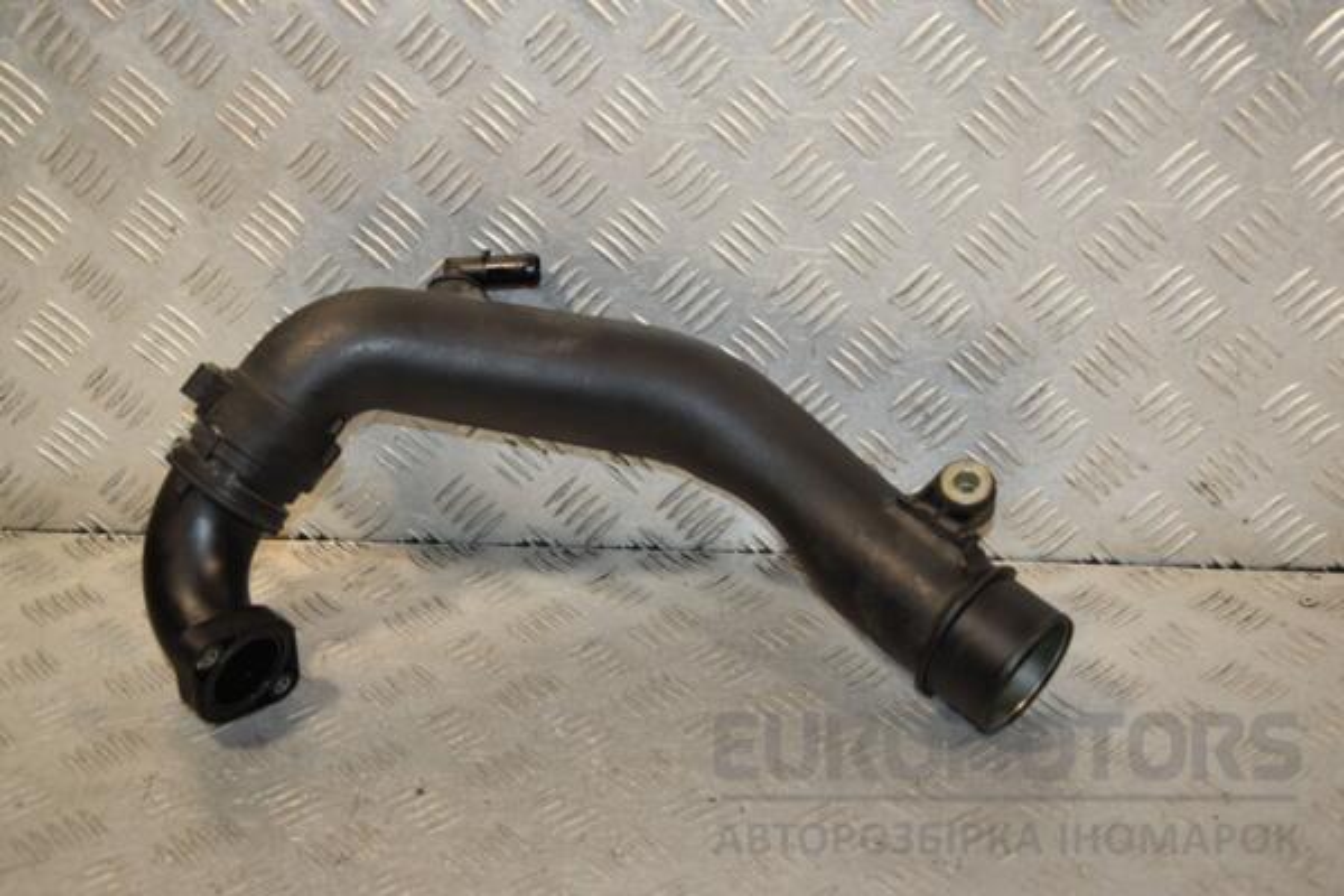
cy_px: 448
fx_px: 2240
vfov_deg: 22.6
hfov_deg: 33.4
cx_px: 672
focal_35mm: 60
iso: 800
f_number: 6.3
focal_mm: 40
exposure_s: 1/200
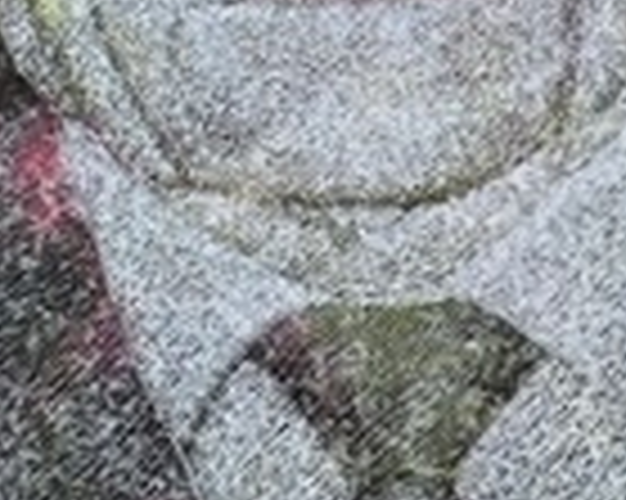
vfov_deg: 5.3
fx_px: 5202
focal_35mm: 281
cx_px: 259
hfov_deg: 6.9
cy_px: 1252
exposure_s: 1/282
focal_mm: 4.71
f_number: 1.7
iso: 50
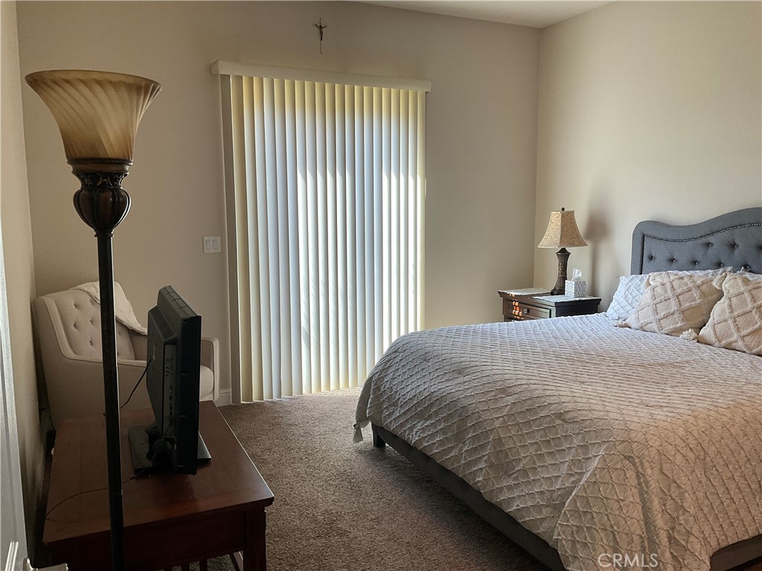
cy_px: 286
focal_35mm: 29
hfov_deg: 61.7
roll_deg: +0.0
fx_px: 638
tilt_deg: -7.4
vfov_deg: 48.2
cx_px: 381
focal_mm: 3
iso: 40
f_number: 1.8
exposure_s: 1/60
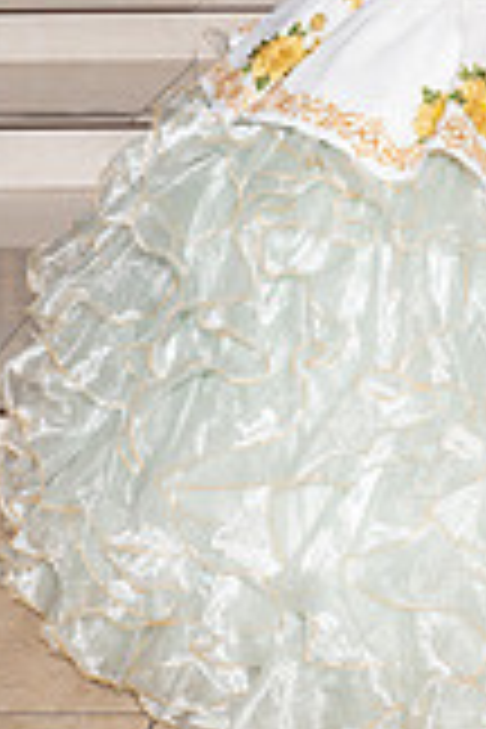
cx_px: 484
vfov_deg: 18.3
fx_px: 2167
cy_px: -90
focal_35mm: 107
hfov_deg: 12.6
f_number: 7.1
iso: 320
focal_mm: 24
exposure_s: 1/160
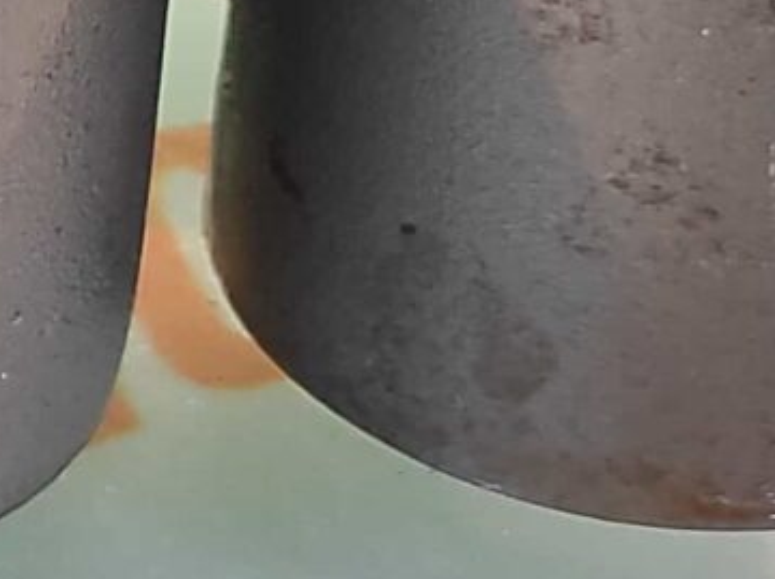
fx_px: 2705
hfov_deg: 13.8
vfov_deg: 12.0
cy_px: -62
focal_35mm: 121
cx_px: -773
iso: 316
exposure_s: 1/33
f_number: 1.79
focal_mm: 4.74
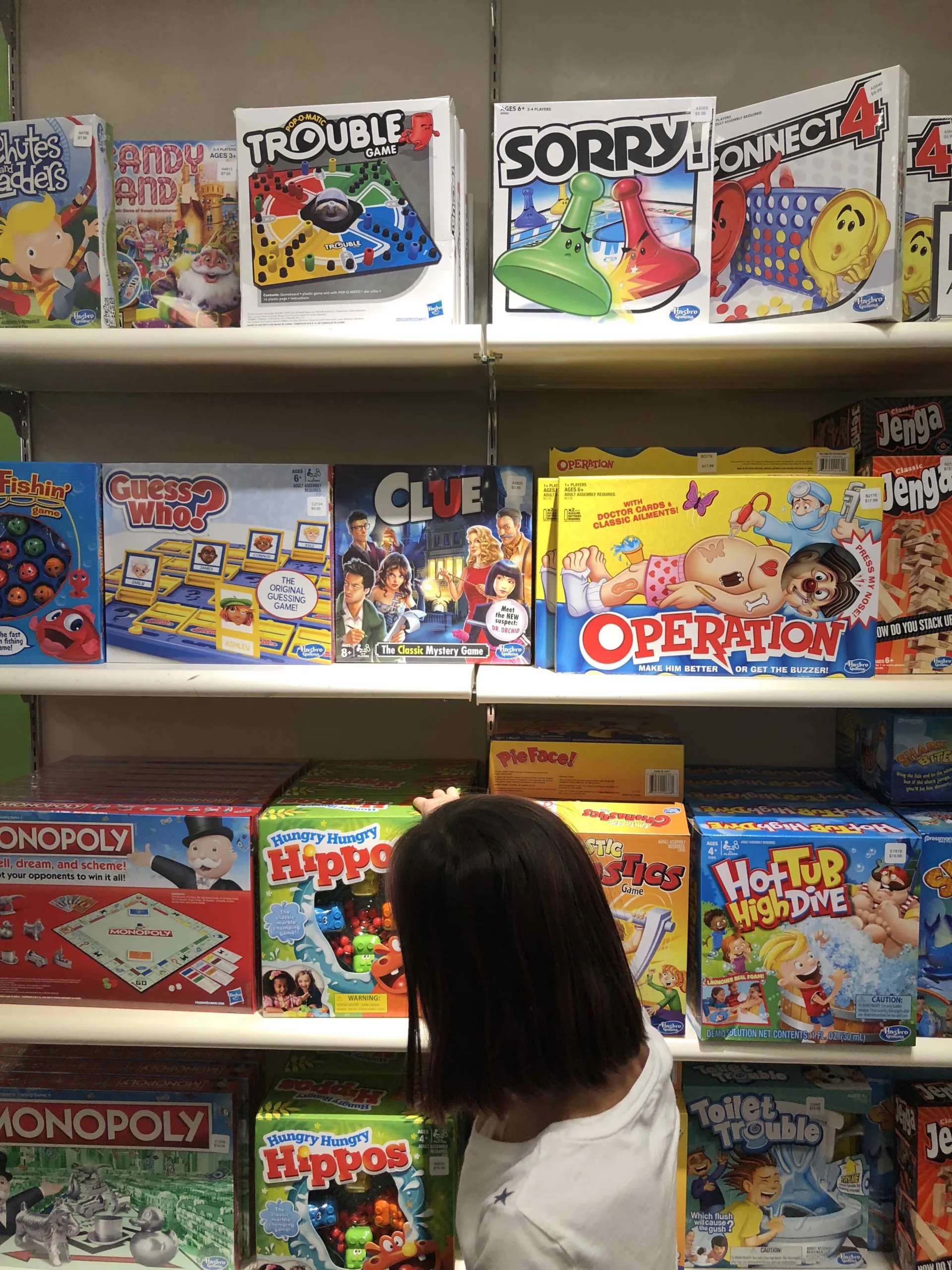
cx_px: 476
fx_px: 1027
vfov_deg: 63.4
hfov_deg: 49.7
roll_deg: -0.4
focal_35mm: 28
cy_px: 635
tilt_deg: -5.1
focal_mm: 3.99
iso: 32
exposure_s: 1/30
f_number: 1.8
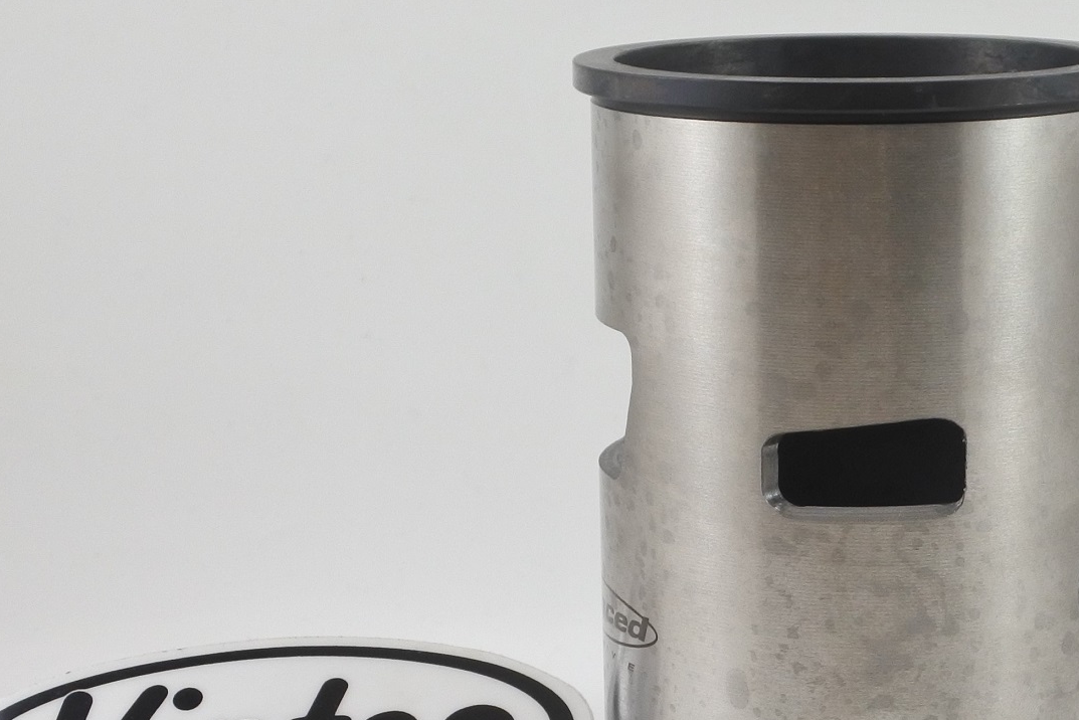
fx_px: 1919
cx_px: 723
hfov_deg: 31.2
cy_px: 404
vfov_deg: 21.2
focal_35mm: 64
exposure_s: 1/160
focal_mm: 13.7
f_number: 4
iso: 400
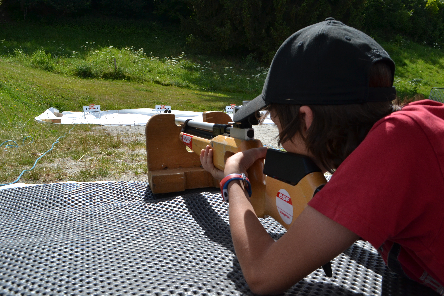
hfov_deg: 57.2
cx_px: 222
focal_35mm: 33
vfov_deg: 40.0
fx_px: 407
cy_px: 148
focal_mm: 22
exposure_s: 1/500
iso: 400
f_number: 10
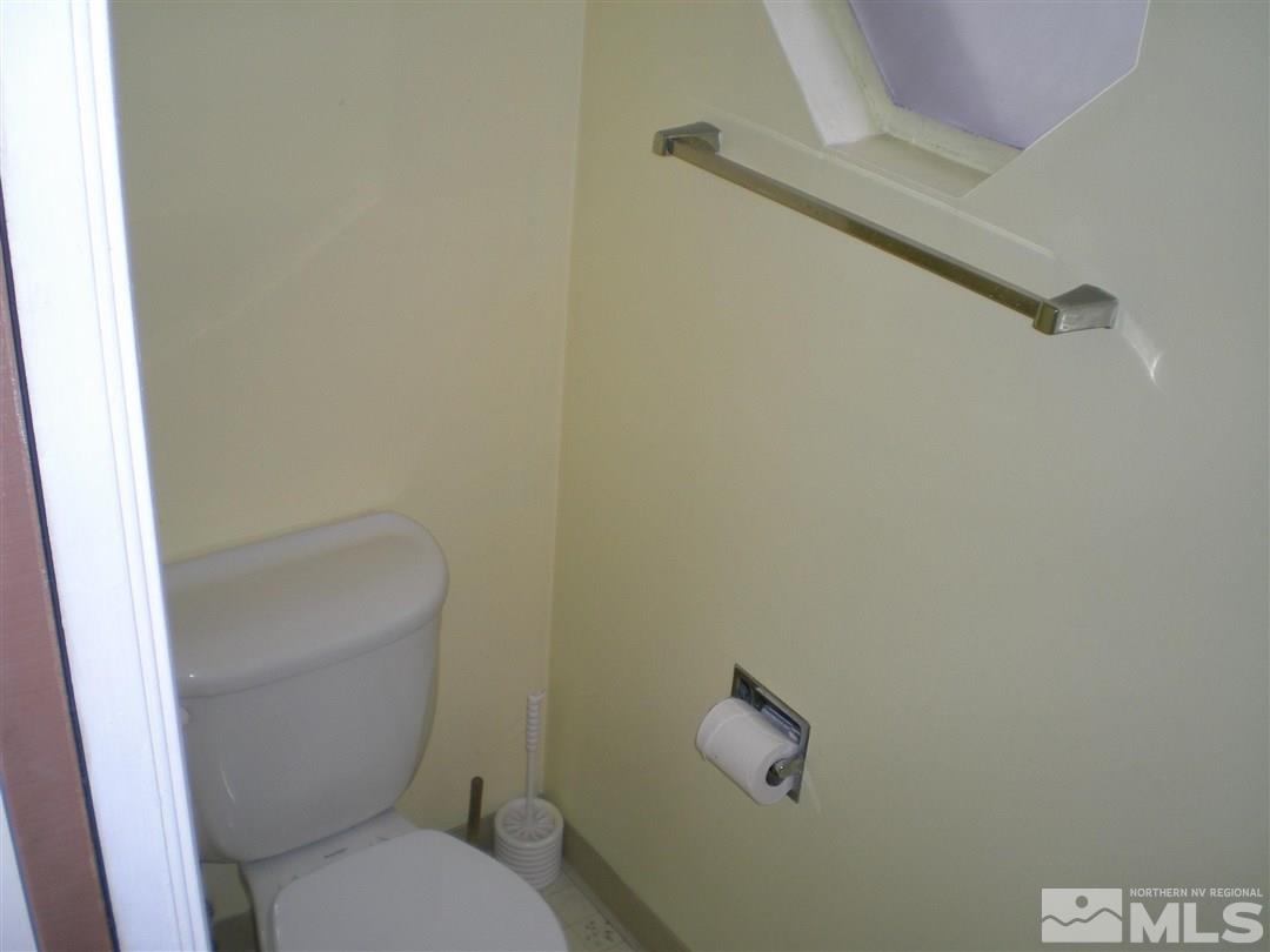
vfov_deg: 37.7
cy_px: 476
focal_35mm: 38
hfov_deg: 49.0
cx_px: 635
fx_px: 1394
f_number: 3.1
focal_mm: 6.3
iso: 50
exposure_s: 1/60
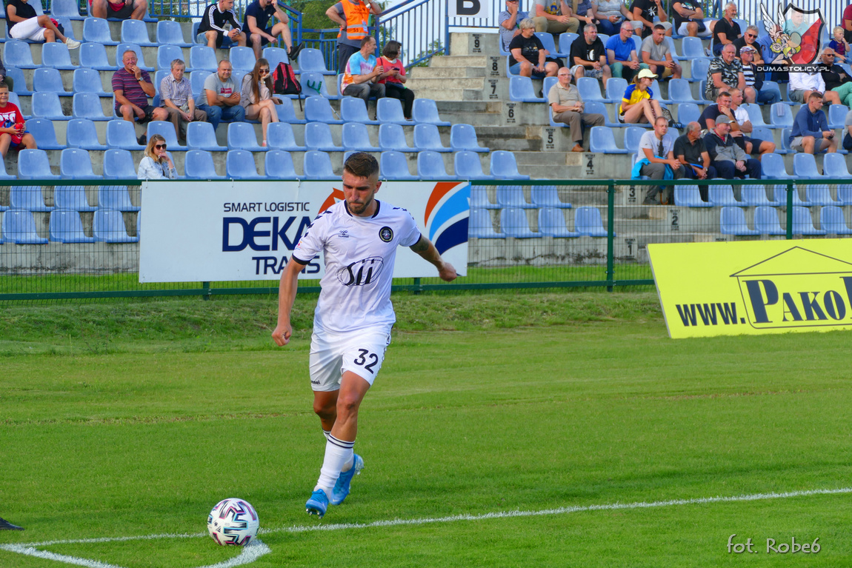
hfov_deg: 14.2
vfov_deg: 9.5
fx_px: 3408
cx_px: 426
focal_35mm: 144
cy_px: 284
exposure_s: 1/400
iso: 125
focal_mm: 52.4
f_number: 3.9
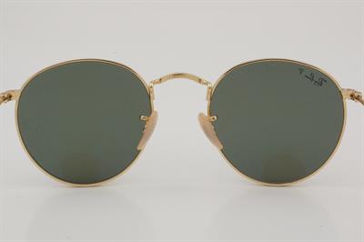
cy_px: 121
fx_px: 833
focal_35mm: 82
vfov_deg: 16.5
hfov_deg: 24.6
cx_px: 182
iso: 100
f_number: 32
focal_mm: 55
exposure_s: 1/3
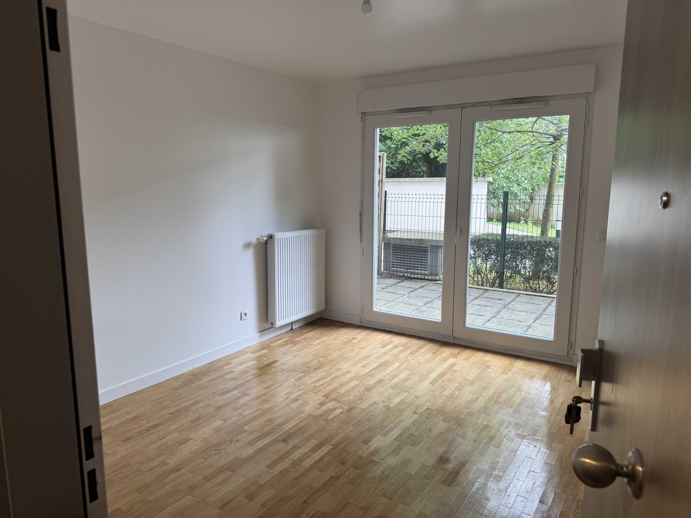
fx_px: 479
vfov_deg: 56.8
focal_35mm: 24
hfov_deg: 71.6
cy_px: 259
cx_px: 346
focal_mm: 6.76
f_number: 1.78
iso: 50
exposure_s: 1/100
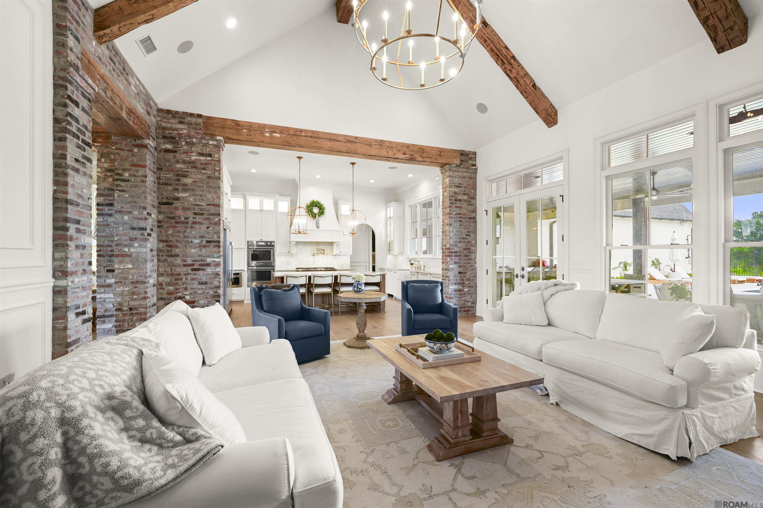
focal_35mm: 16
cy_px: 254
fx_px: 328
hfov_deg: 98.6
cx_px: 382
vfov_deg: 75.4
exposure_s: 1/5
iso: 200
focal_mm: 15.5
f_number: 10
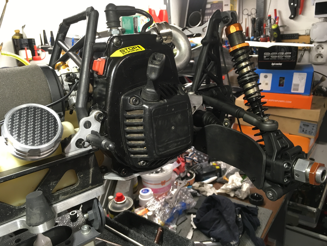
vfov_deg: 48.2
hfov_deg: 61.7
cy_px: 123
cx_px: 164
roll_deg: +5.4
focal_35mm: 29
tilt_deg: -19.3
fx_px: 274
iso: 100
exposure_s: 1/33
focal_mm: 4.15
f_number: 2.2
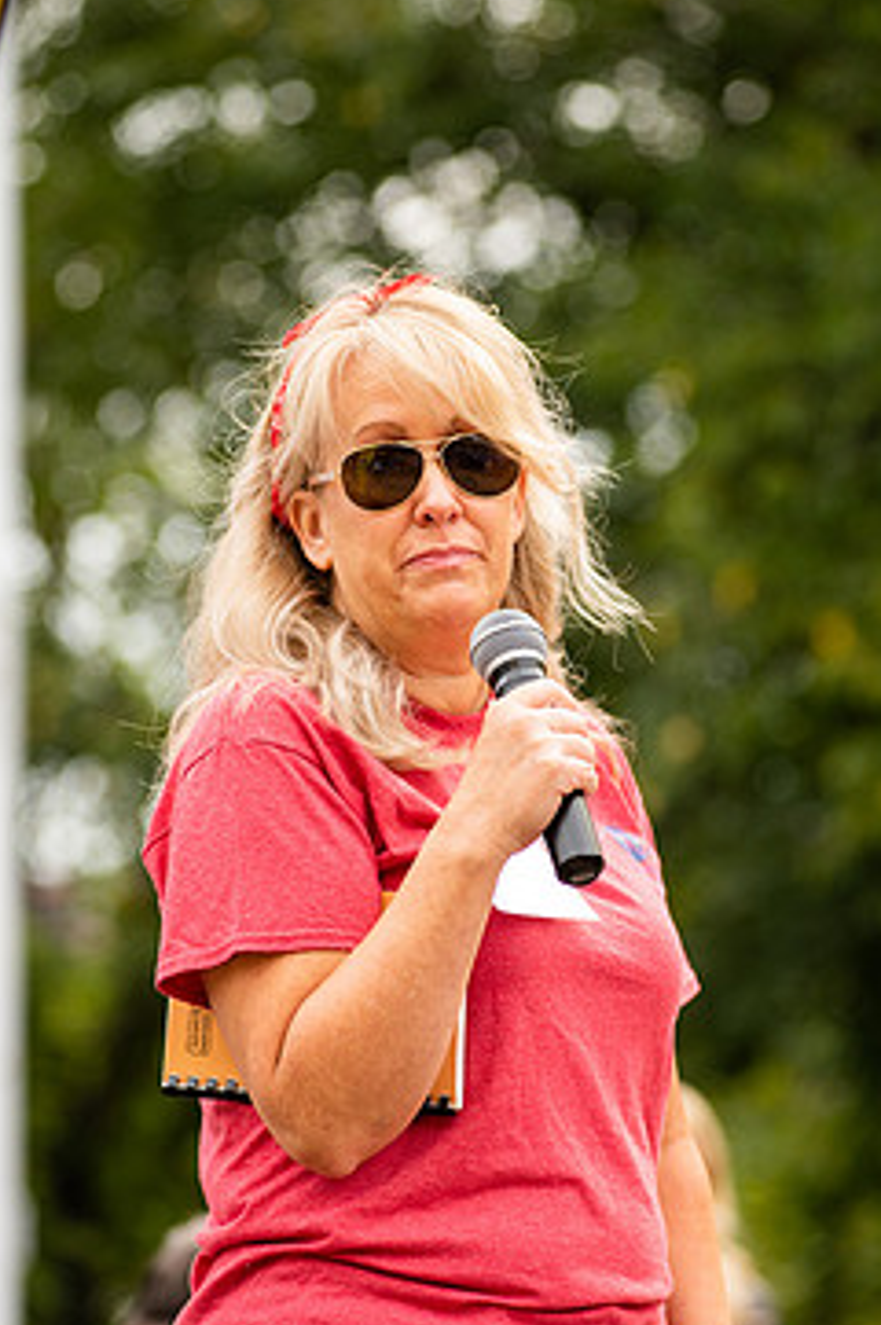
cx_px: 474
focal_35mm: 156
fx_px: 5737
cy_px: 708
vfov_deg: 13.2
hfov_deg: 8.8
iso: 200
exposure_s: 1/400
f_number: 4
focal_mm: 125
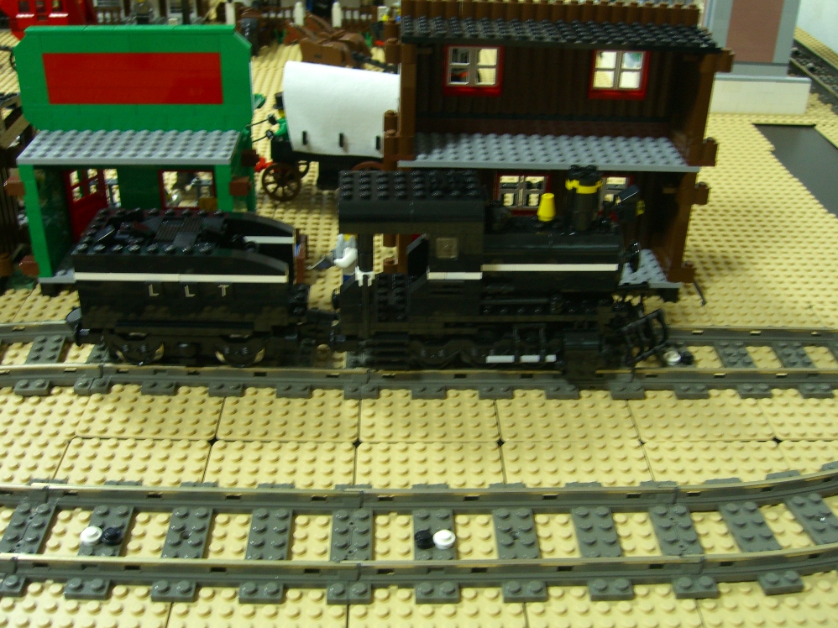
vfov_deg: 36.8
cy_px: 308
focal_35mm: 39
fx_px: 944
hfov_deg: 47.9
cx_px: 409
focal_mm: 7.9
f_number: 2.8
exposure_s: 1/8
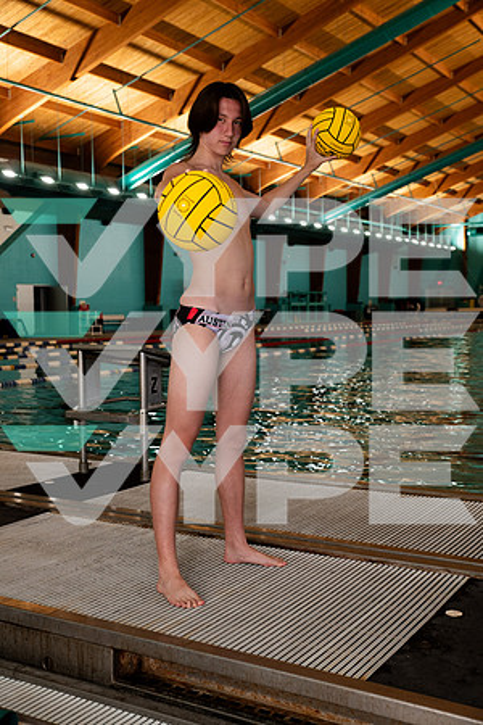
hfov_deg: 31.9
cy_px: 362
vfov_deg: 46.4
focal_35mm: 42
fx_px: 845
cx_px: 242
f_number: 5
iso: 800
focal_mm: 42
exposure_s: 1/200
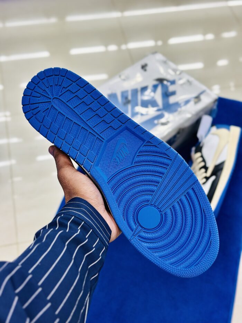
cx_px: 121
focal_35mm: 48
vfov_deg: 39.7
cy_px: 162
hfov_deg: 30.3
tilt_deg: -52.6
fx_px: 447
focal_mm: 6.86
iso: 64
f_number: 1.78
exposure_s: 1/100
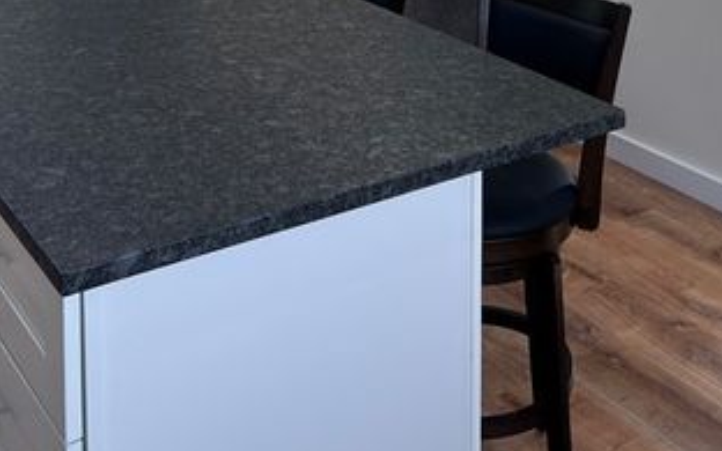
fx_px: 1161
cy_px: -209
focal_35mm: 59
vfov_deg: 19.4
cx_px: 463
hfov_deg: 34.3
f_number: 1.5
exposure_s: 1/120
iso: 40
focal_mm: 5.7
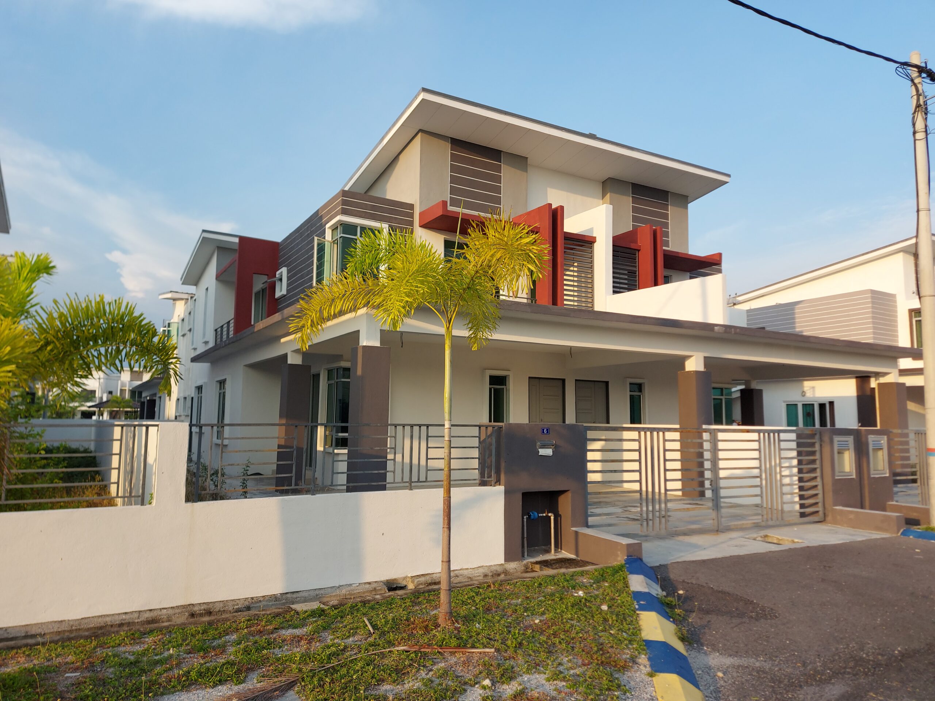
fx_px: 648
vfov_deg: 56.8
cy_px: 350
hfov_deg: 71.6
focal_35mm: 24
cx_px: 468
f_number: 1.8
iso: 32
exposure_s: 1/371
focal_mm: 5.23
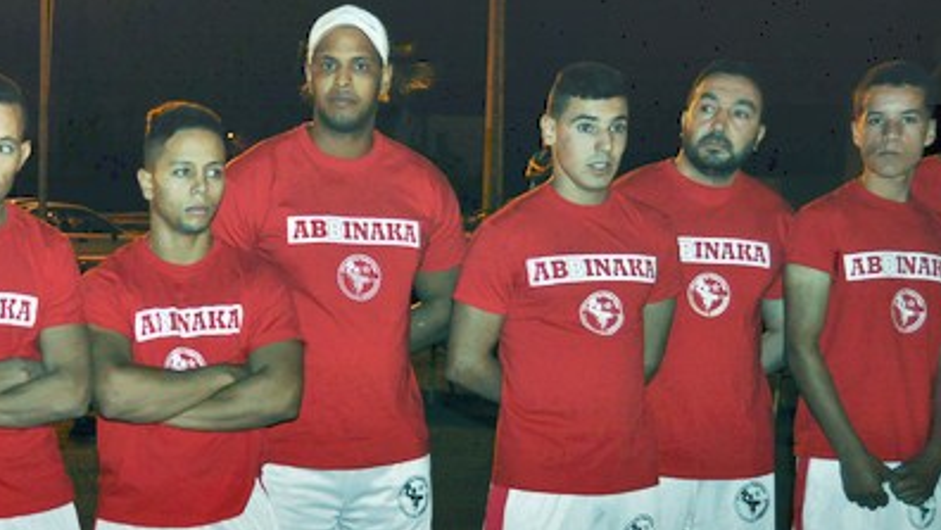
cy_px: 372
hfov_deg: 31.0
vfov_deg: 18.2
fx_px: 1647
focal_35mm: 66
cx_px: 183
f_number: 4
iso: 800
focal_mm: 26
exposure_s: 1/60
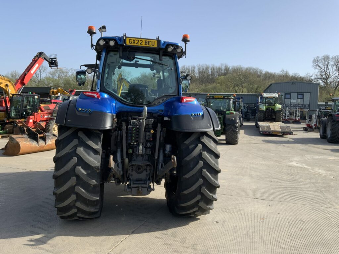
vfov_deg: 48.2
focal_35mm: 29
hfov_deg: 61.7
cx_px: 170
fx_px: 284
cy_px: 127
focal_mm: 3
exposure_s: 1/1221
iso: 16
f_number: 1.8
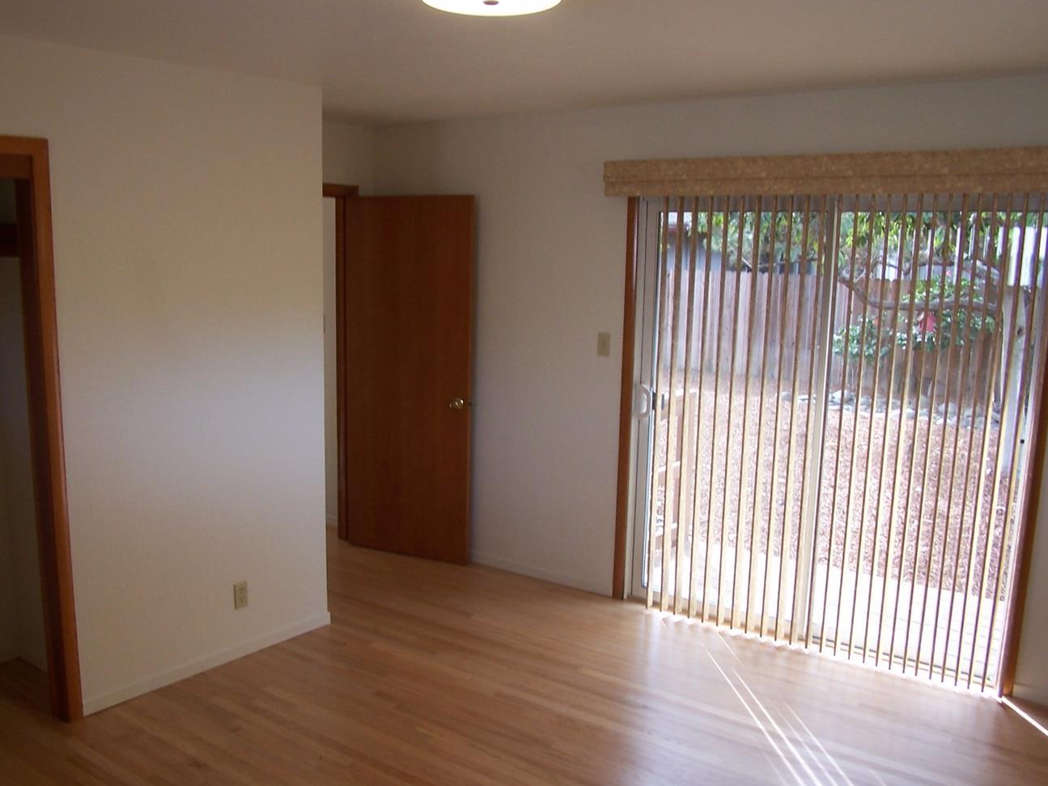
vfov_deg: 32.9
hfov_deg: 42.9
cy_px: 421
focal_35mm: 44
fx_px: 1332
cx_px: 504
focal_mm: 6.3
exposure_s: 1/40
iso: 80
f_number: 2.8
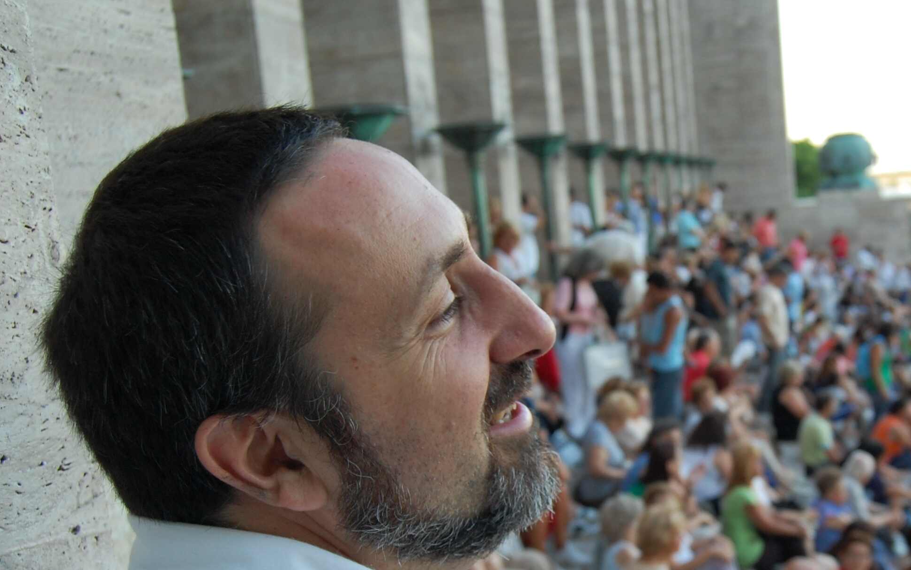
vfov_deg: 24.6
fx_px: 1291
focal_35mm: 52
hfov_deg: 37.8
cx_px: 694
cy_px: 431
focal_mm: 22
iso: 400
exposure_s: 1/100
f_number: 5
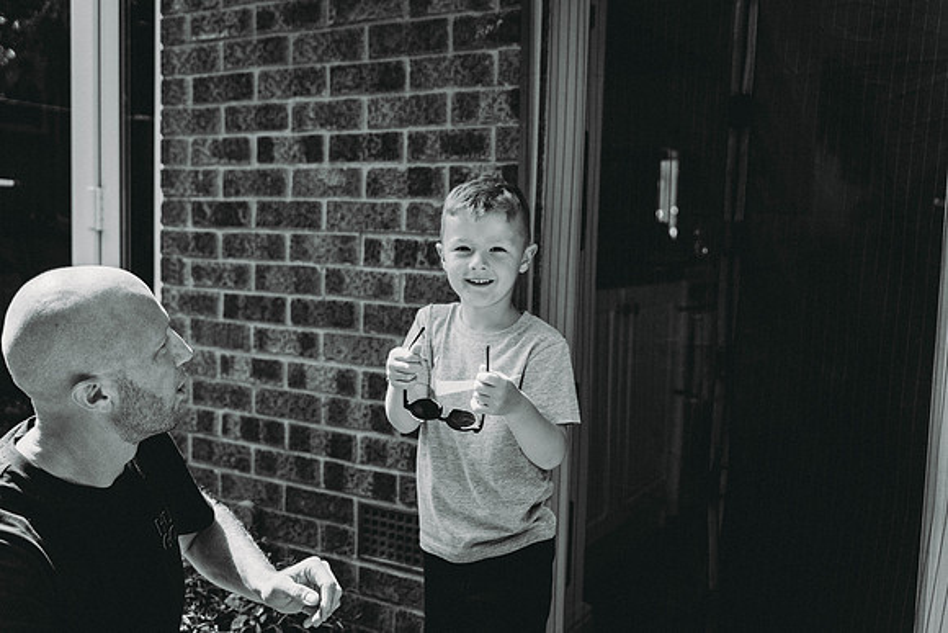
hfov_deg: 54.4
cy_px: 316
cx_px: 474
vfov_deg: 37.9
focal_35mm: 35
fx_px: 922
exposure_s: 1/3200
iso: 200
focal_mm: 35
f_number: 2.8
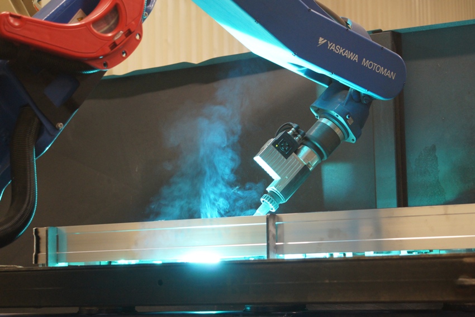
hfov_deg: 27.0
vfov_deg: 18.2
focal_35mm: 75
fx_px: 989
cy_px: 158
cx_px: 238
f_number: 5.6
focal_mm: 50
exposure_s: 1/30
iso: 1600
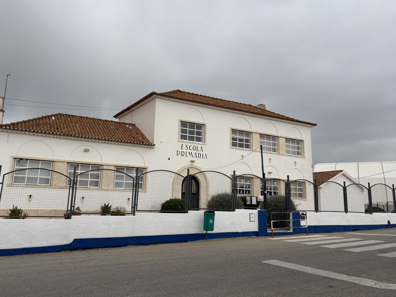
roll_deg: -1.2
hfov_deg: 59.9
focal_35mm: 30
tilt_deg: +12.8
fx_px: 343
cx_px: 186
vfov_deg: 46.7
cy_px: 131
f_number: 1.6
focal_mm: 5.96
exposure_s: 1/1451
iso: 50
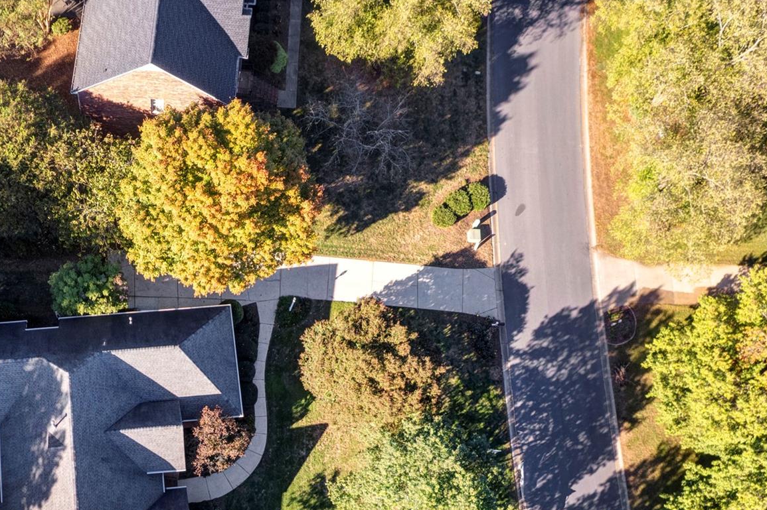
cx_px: 164
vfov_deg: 32.6
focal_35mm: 39
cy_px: 451
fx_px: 831
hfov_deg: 47.2
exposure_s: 1/250
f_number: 2.8
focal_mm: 8.4
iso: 100
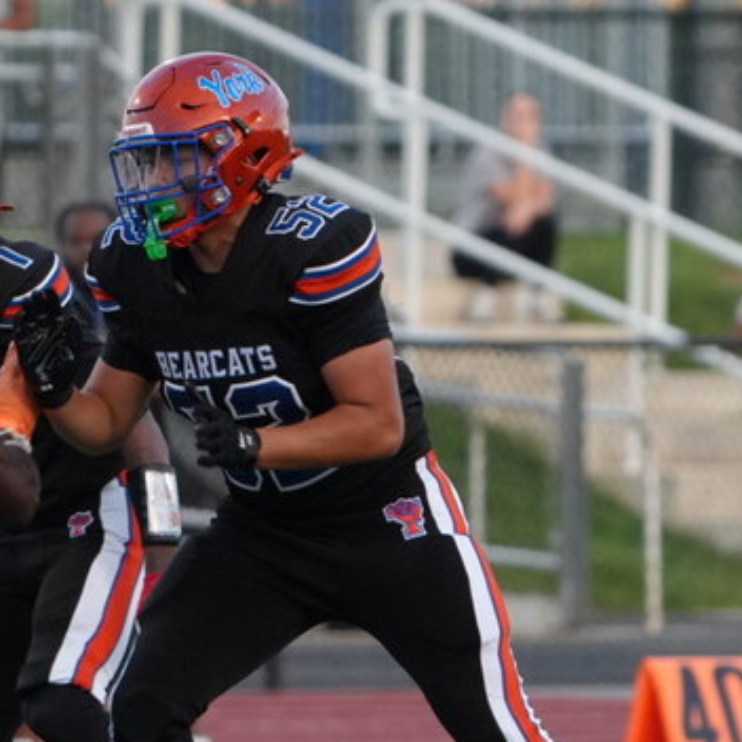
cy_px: 483
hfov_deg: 1.4
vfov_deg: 1.4
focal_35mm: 1277
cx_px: 672
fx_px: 30969
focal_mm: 344
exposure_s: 1/500
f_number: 6.3
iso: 1600
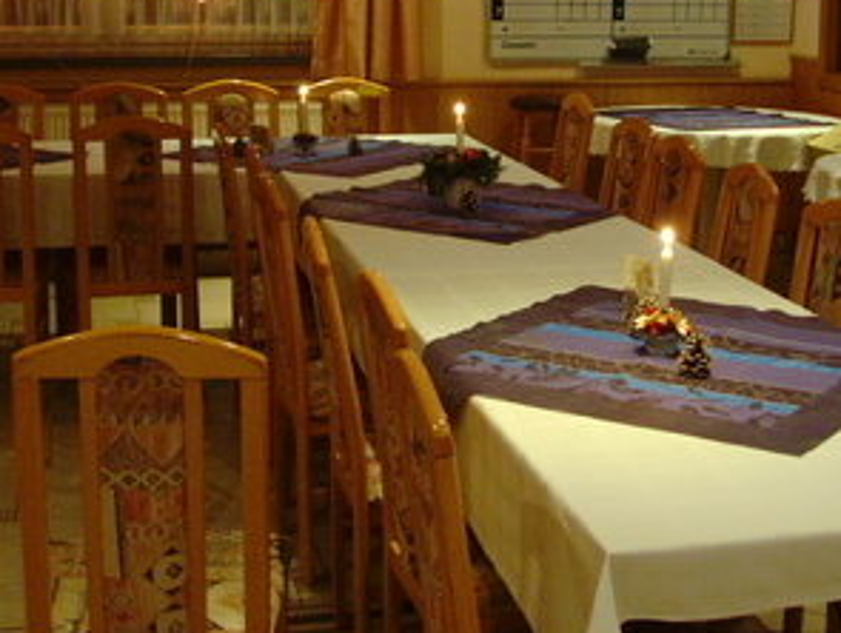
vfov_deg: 22.2
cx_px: 439
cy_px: 195
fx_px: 1605
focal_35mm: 66
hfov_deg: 29.4
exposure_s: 1/8
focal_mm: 6.6
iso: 200
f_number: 3.5
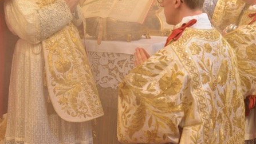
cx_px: 146
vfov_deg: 16.1
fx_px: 509
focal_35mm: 75
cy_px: 61
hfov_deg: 28.2
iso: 1600
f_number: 4.5
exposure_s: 1/80
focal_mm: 32
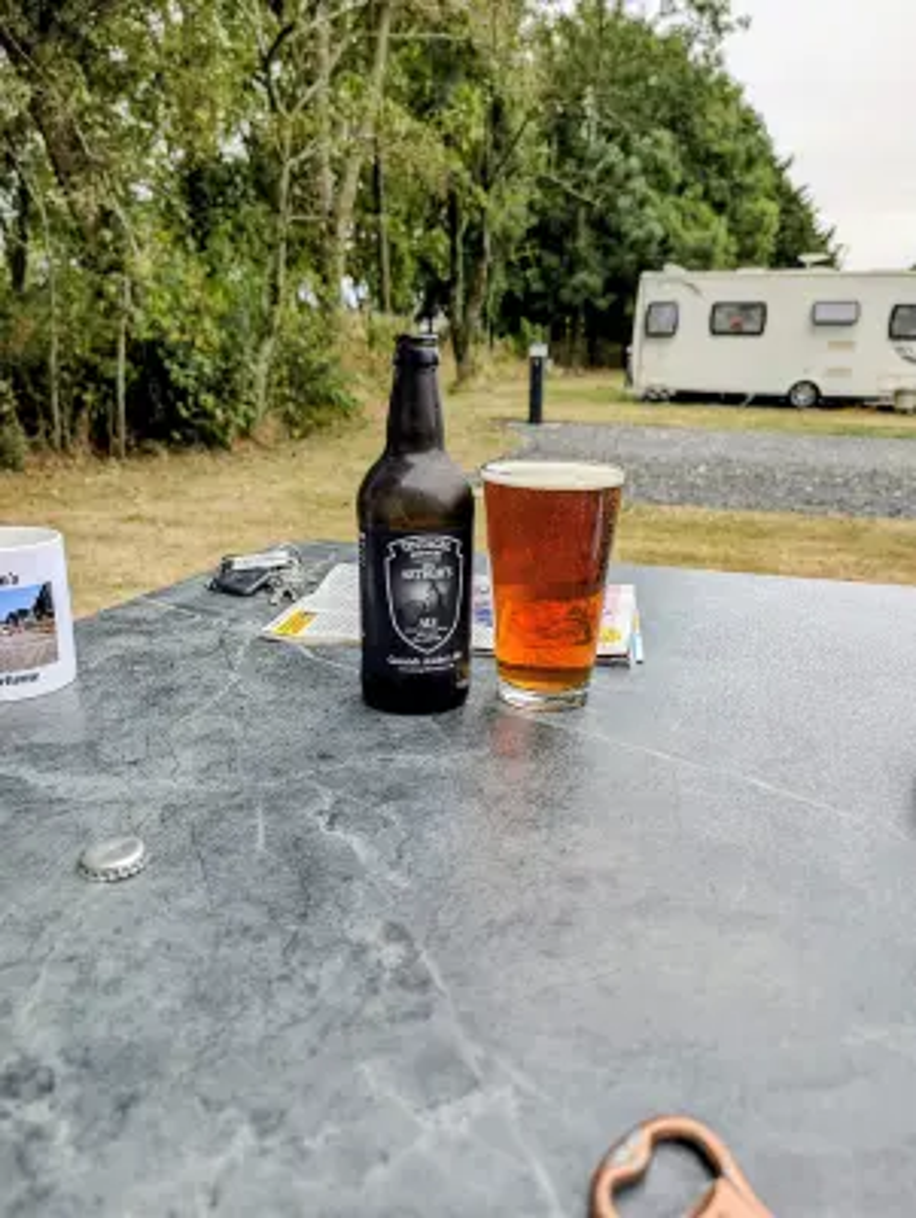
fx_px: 845
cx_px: 458
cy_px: 609
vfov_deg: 71.5
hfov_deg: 56.9
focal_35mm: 24
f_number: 1.68
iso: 21
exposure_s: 1/189
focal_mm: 6.9
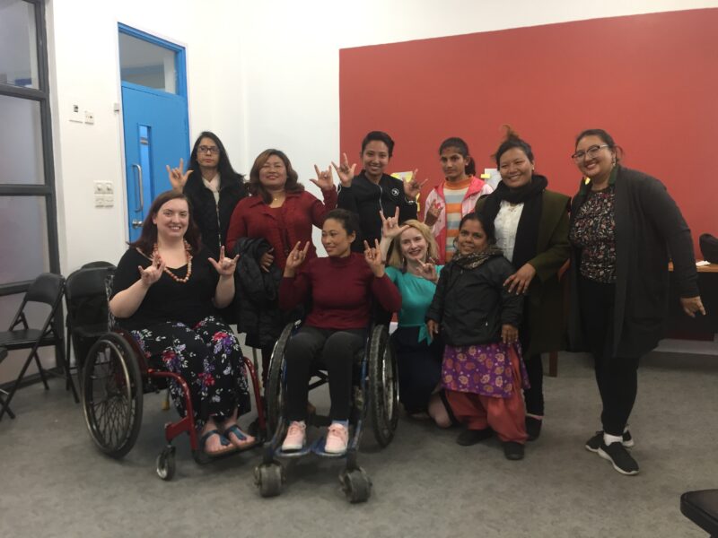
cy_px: 269
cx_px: 359
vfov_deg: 48.2
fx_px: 602
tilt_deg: -7.2
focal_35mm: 29
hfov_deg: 61.7
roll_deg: +1.0
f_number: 2.2
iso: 100
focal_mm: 4.15
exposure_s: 1/33
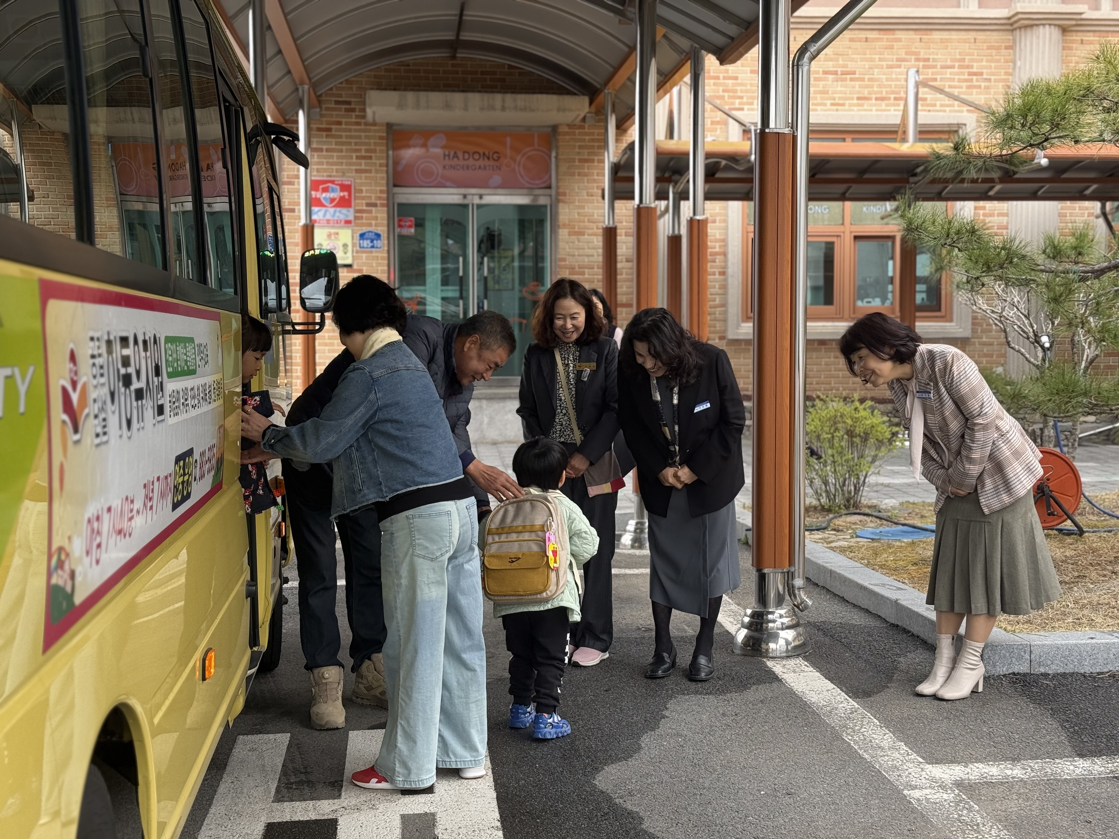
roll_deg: +0.2
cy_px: 420
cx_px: 560
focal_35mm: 48
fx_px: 1552
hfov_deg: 39.7
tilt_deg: -2.8
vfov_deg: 30.3
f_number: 1.78
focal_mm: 6.76
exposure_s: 1/279
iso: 80
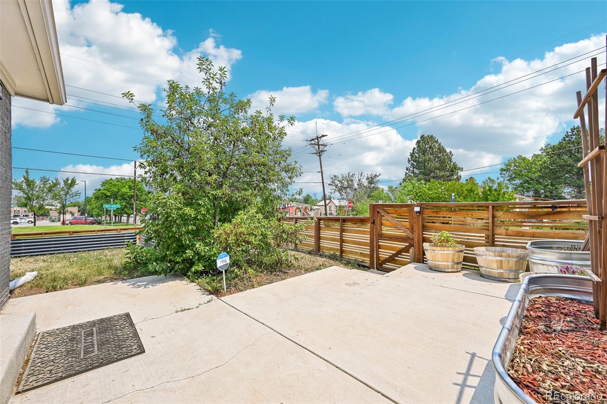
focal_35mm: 14
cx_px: 304
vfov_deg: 81.2
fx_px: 236
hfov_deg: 104.3
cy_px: 202
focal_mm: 14
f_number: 10
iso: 64
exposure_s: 1/125
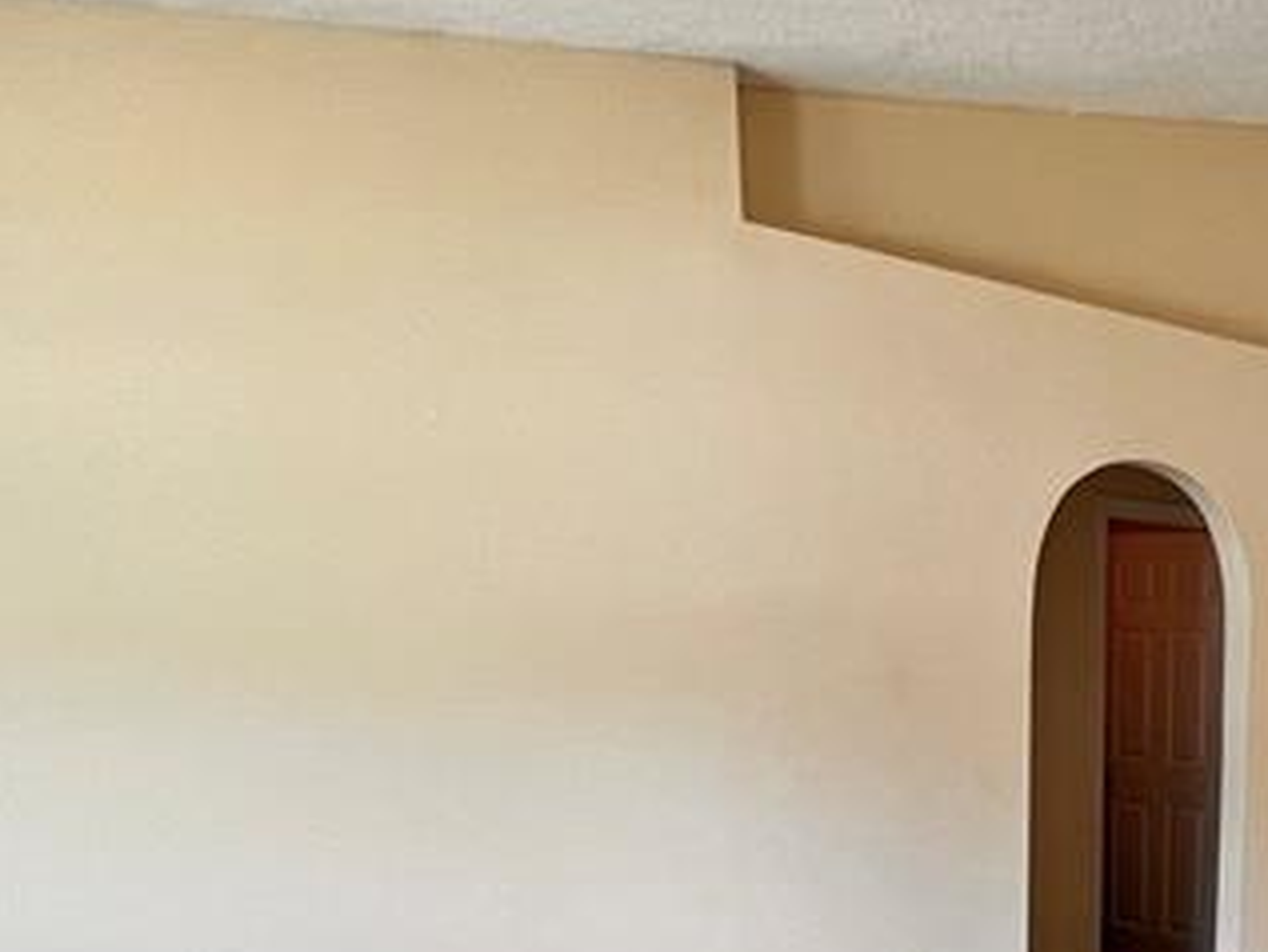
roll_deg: -2.4
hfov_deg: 37.5
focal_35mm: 42
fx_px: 1539
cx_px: 1396
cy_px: 948
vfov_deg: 31.8
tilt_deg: -10.4
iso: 125
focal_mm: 1.57
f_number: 1.8
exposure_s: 1/120
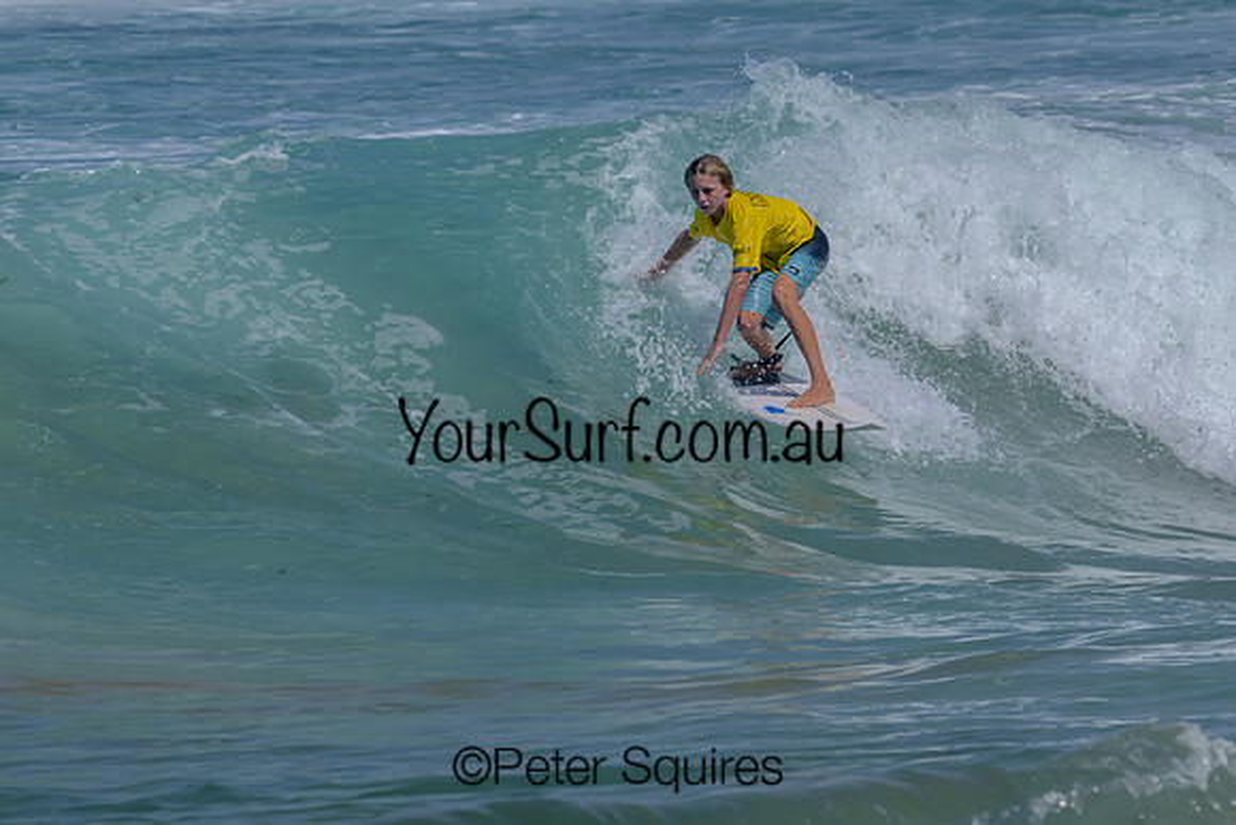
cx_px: 708
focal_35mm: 540
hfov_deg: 3.8
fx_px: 18553
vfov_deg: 2.5
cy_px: 289
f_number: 11
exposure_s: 1/2000
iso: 320
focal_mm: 400
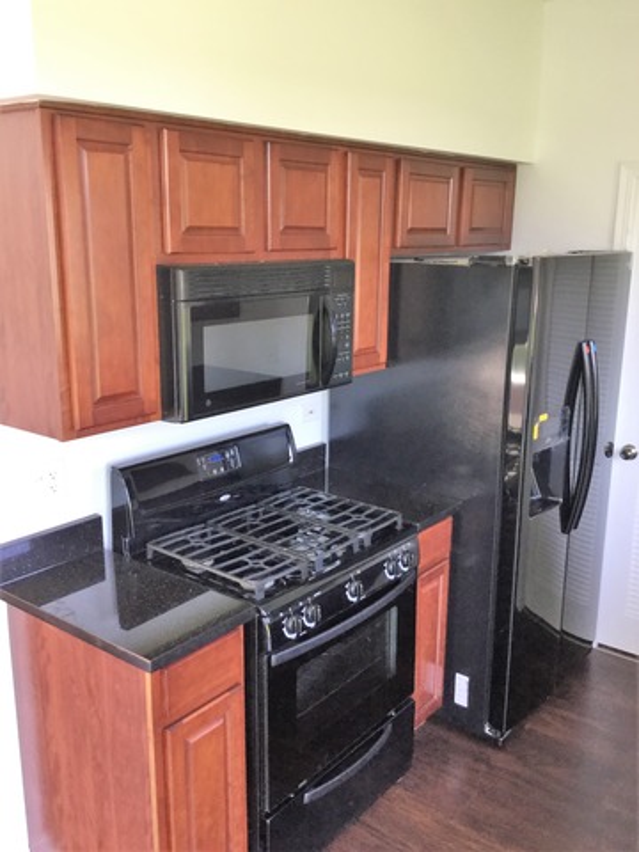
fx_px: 763
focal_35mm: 31
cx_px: 320
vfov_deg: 58.4
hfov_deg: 45.4
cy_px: 426
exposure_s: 1/30
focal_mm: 3.3
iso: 50
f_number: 2.4
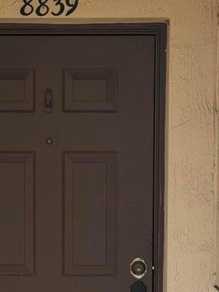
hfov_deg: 10.8
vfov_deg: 14.3
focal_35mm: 137
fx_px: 1156
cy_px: 250
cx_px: 63
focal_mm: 6.76
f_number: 1.78
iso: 64
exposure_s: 1/149
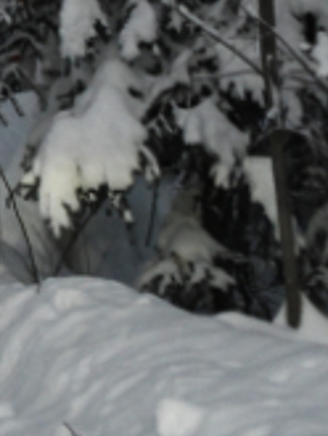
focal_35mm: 204
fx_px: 2574
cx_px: -648
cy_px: -410
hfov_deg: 6.6
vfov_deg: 9.2
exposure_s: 1/640
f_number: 3.8
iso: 1250
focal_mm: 35
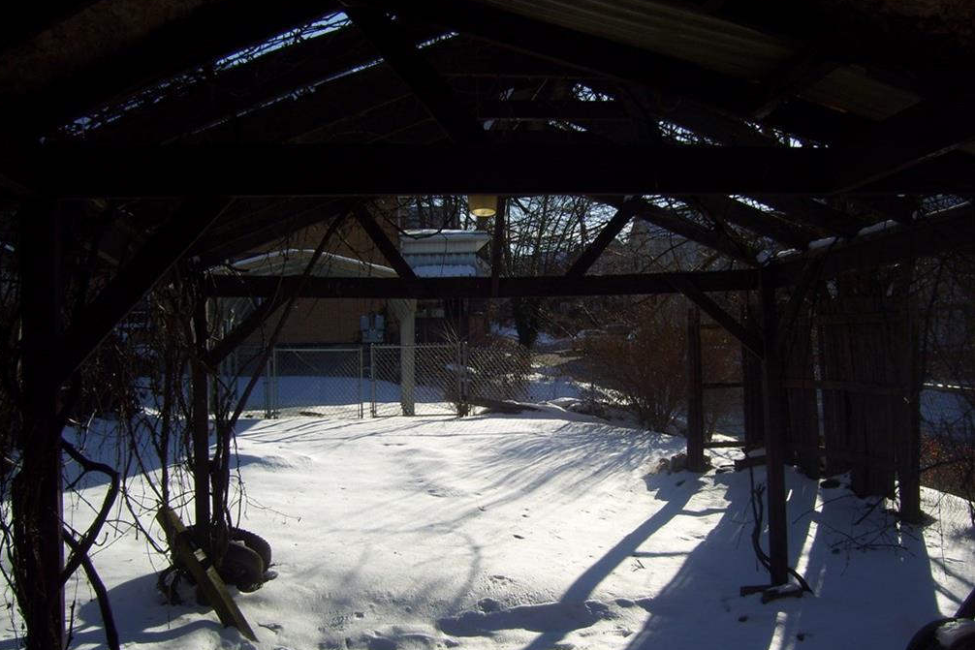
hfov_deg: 50.7
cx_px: 482
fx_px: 1029
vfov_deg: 35.1
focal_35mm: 38
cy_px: 334
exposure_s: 1/640
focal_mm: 6
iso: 80
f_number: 4.8
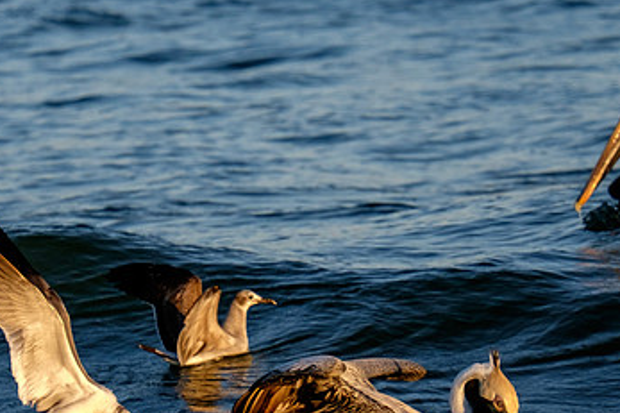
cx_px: 309
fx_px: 12721
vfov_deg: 1.9
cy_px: 373
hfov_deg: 2.8
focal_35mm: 739
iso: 200
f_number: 5.6
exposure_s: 1/1000
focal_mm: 200
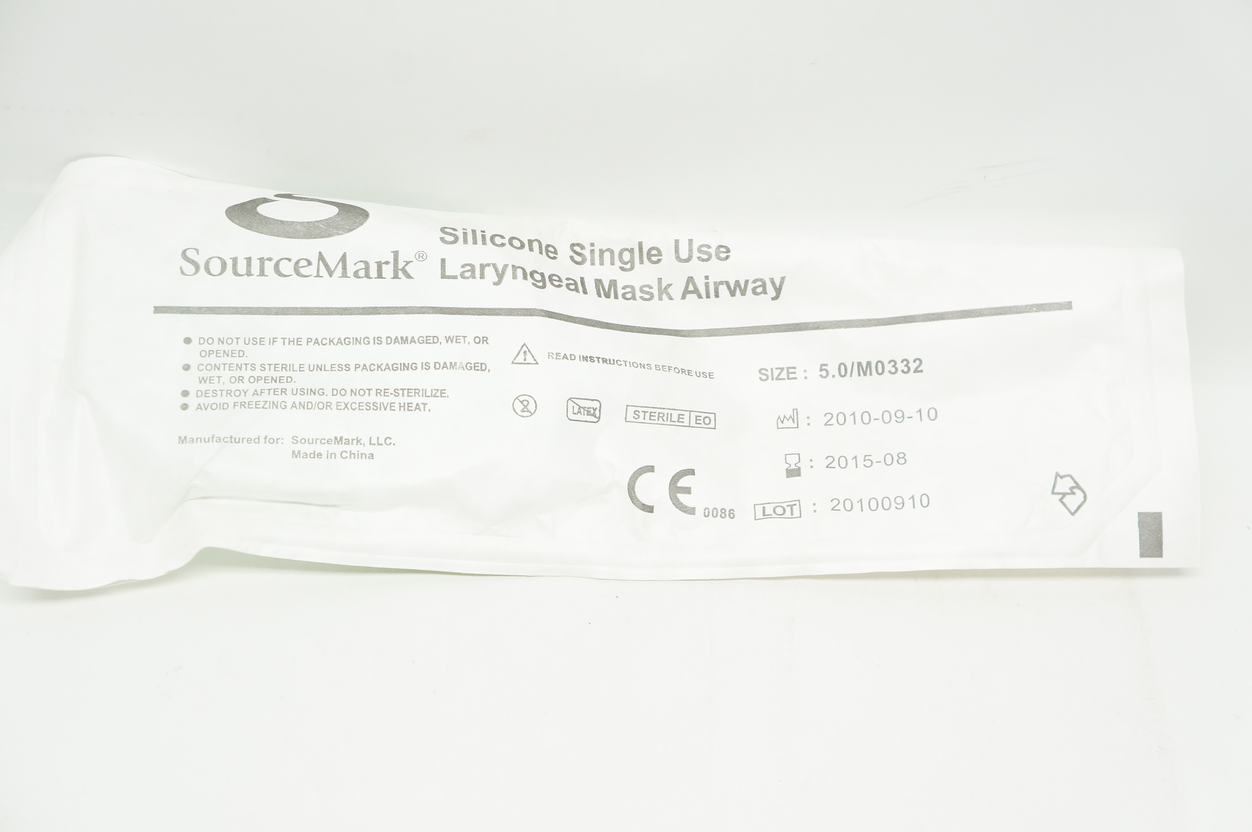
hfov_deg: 37.9
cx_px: 626
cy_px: 416
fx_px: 1824
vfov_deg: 25.7
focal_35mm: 52
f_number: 6.3
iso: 800
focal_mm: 35
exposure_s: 1/125
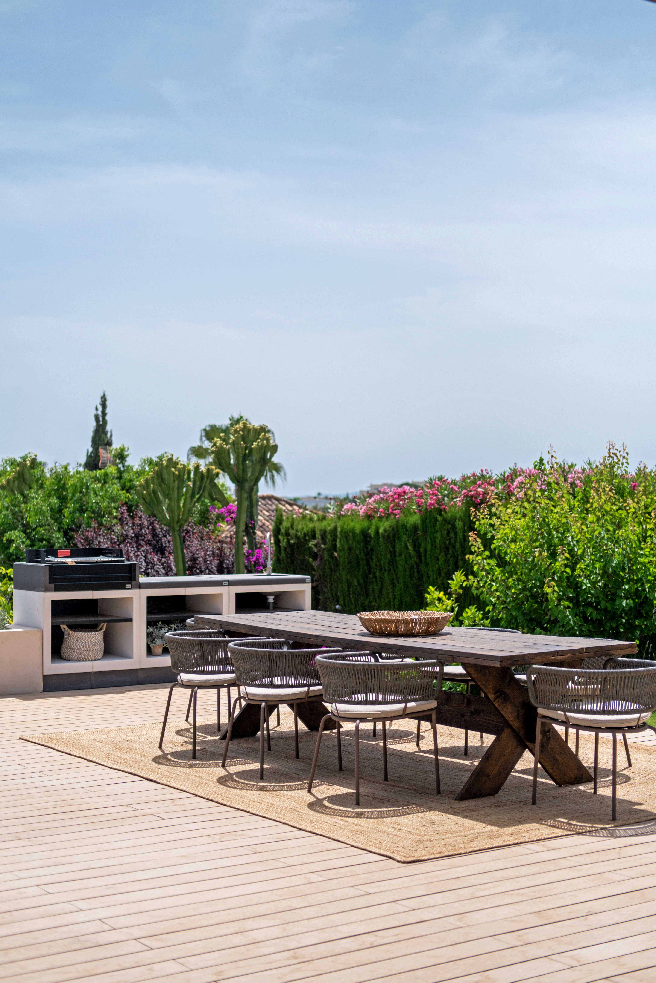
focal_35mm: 53
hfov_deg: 25.5
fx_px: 1449
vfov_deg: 37.5
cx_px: 328
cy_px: 492
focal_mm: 35
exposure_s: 1/8000
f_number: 2
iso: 160
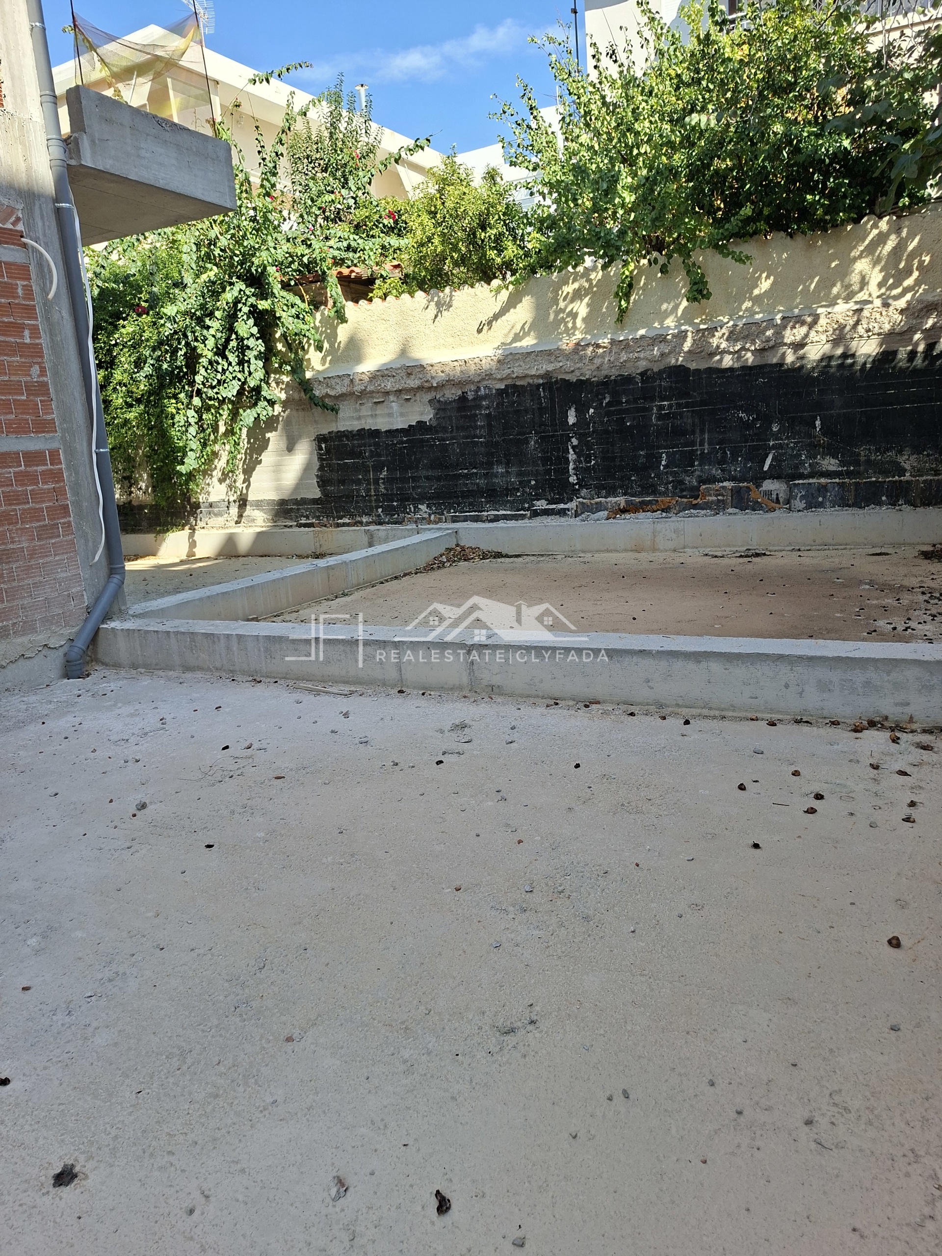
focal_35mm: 23
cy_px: 628
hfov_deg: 58.9
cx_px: 471
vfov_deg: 73.9
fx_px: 835
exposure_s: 1/1006
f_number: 1.8
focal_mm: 5.54
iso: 50
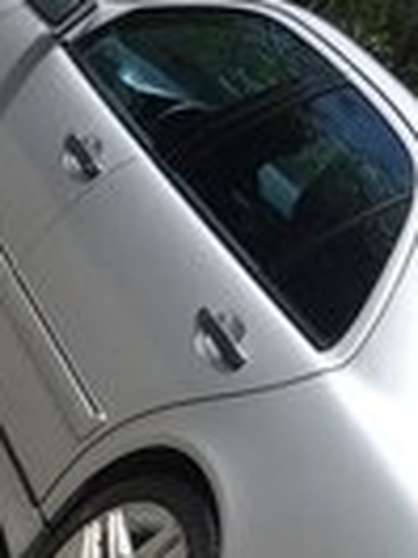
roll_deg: -42.8
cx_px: 431
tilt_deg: -6.1
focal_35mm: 109
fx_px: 1755
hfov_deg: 13.4
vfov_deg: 16.6
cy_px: 812
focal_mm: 4.15
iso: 32
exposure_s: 1/2198
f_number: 2.2
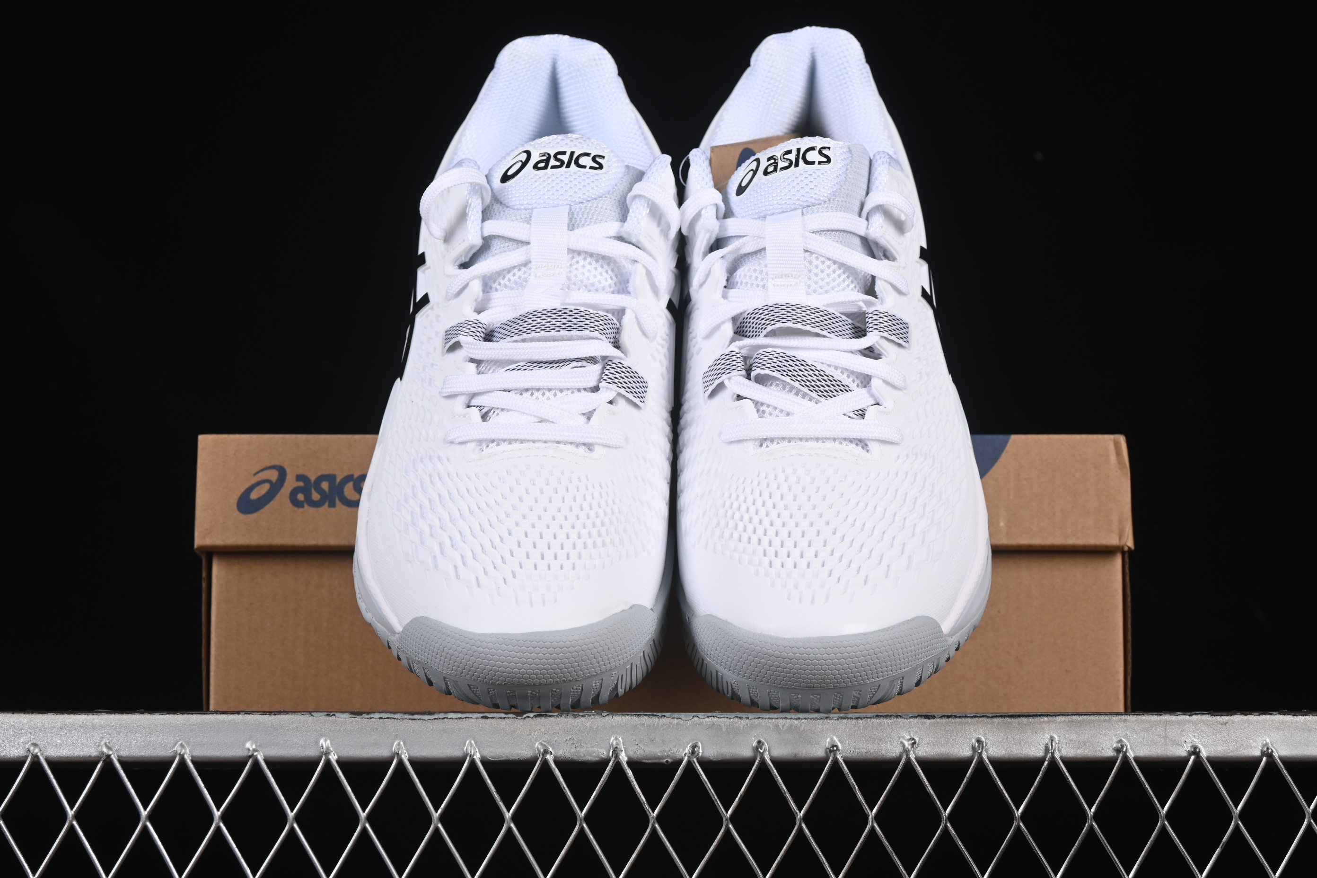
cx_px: 658
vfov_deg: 18.2
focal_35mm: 75
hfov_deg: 27.0
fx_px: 2744
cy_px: 439
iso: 160
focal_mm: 50
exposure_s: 1/100
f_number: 8
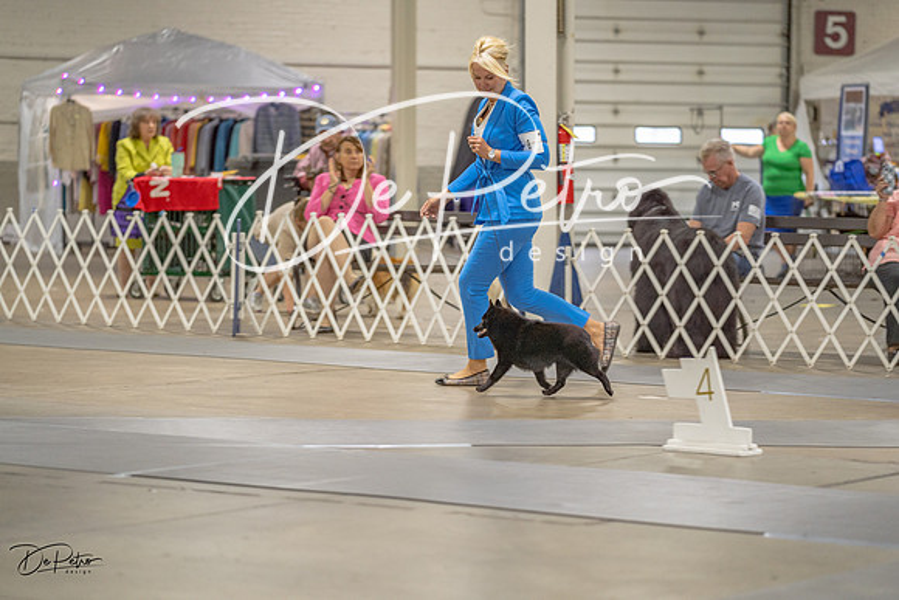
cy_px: 300
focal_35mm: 120
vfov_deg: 11.4
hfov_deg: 17.1
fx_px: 2997
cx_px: 450
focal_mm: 120
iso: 2000
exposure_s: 1/160
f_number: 2.8
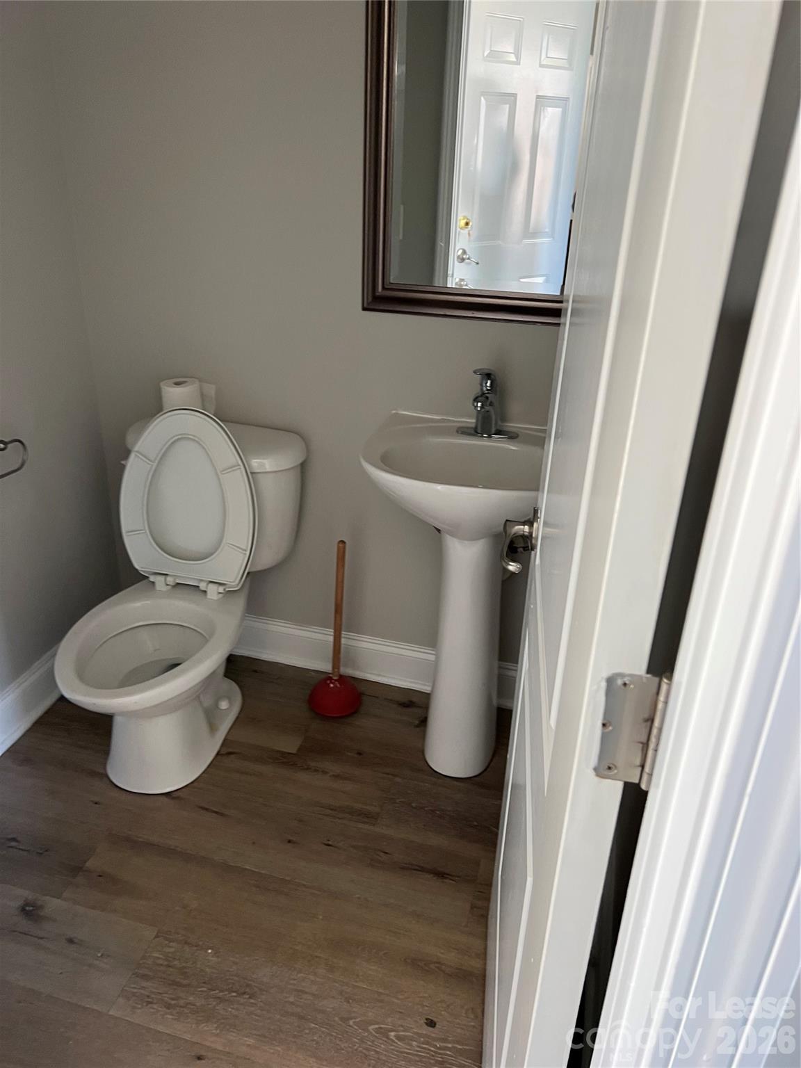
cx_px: 400
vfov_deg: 67.3
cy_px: 534
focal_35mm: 26
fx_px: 802
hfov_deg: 53.1
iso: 125
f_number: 1.5
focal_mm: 5.7
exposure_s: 1/60
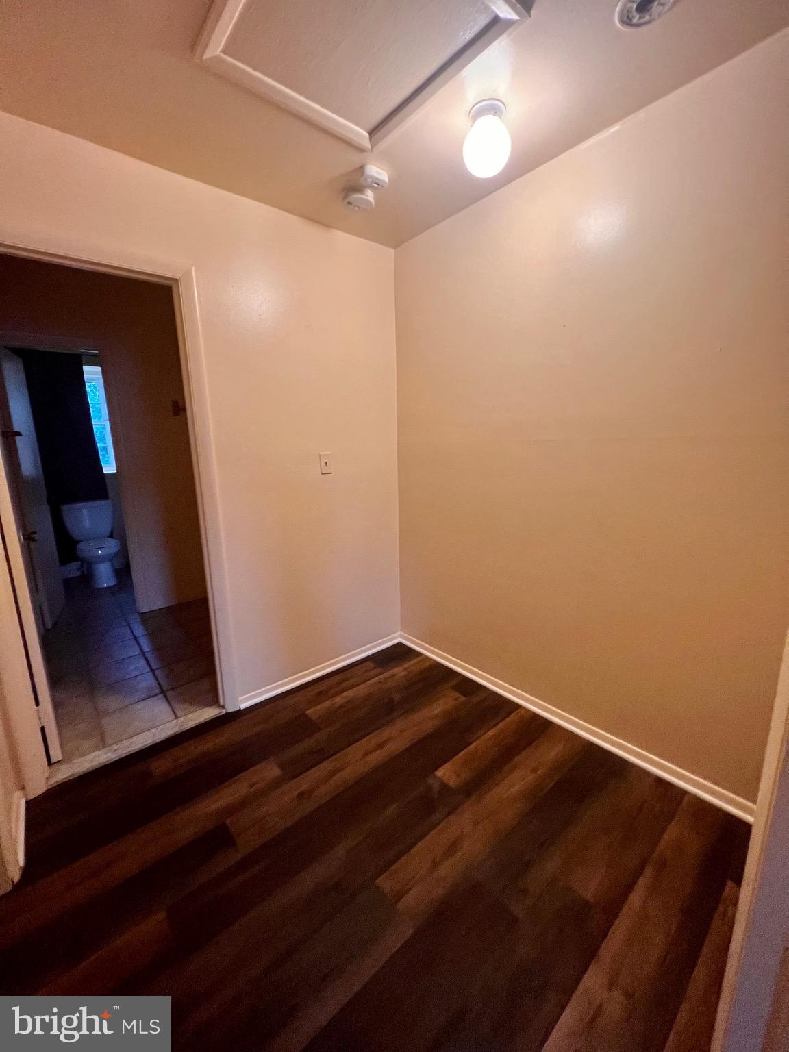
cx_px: 394
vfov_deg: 106.2
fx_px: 395
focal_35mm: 13
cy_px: 526
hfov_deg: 89.9
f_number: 1.8
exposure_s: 1/60
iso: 400
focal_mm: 1.57
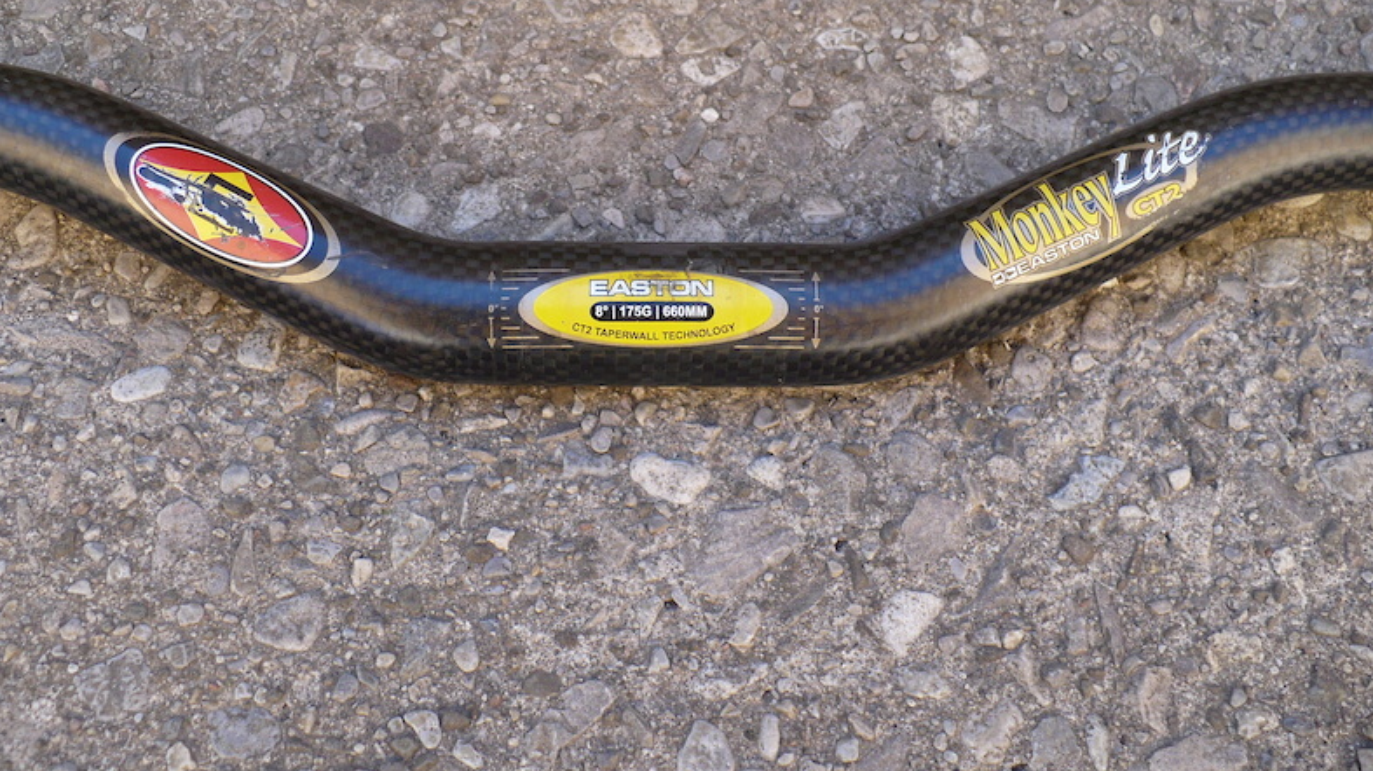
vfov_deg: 28.9
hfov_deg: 49.4
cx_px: 684
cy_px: 321
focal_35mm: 41
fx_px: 1492
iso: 100
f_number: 2.8
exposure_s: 1/80
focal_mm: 6.1
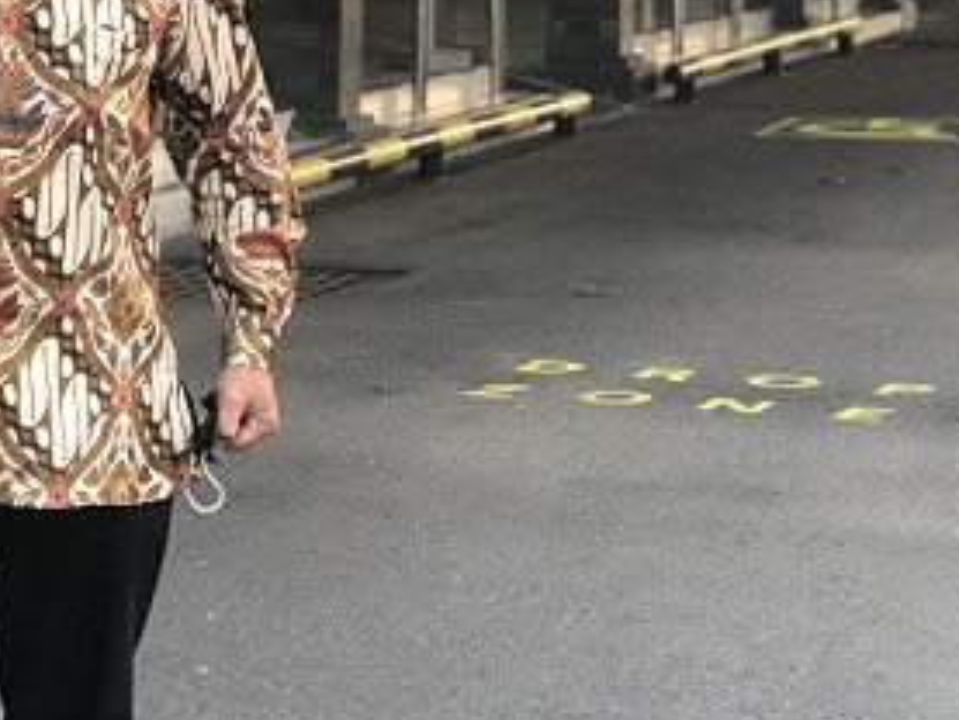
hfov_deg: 13.6
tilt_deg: -0.6
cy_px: -178
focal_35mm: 144
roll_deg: -0.2
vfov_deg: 10.1
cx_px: 145
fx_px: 3991
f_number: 2.8
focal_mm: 6.6
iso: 64
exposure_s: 1/50
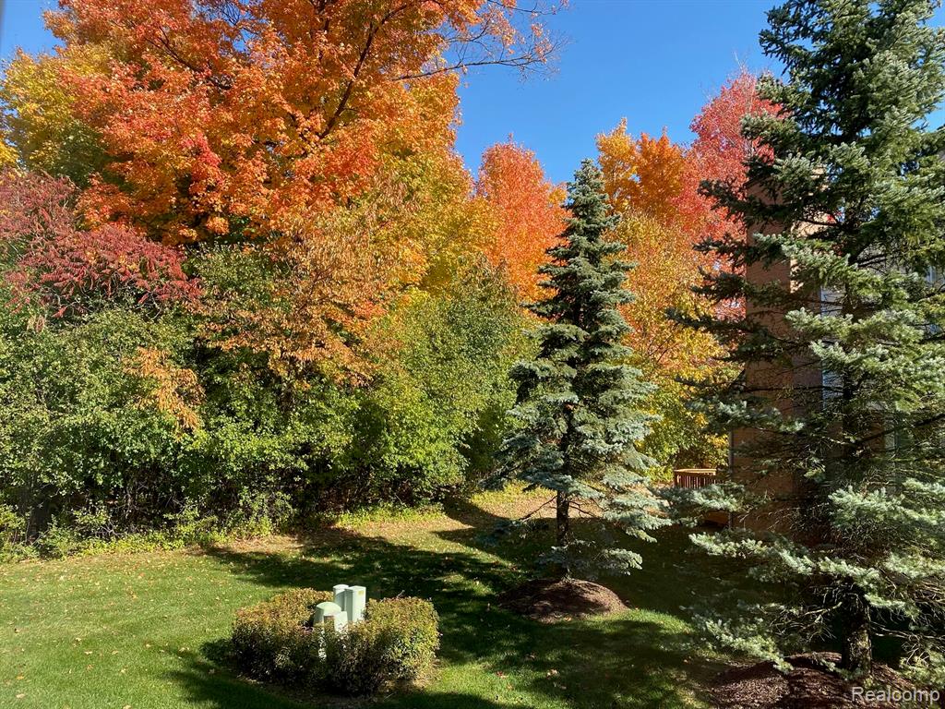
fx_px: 710
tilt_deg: +5.3
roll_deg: -2.6
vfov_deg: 53.1
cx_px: 472
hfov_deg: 67.3
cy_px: 354
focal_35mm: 26
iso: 32
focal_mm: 4.25
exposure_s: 1/793
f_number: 1.8
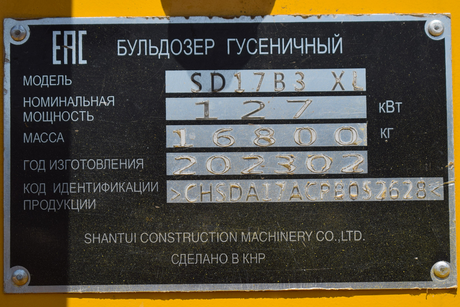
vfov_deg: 16.6
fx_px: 1054
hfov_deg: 24.6
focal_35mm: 82
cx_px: 230
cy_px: 154
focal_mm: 55
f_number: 5.6
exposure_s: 1/800
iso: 100
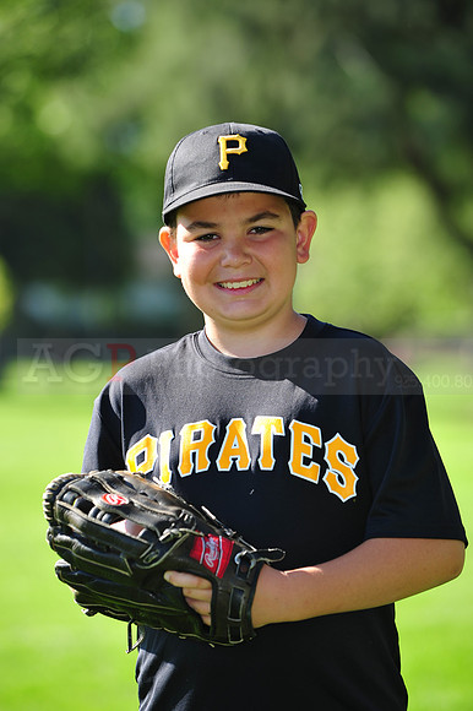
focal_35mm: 175
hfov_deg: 7.8
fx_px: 3453
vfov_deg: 11.8
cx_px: 236
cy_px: 356
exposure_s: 1/400
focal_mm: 175
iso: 200
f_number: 5
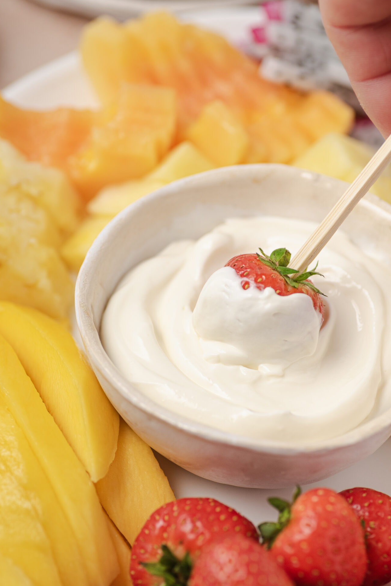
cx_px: 228
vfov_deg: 15.5
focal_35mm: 132
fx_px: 2150
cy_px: 315
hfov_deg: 10.4
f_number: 4.5
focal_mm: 100
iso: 320
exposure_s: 1/100
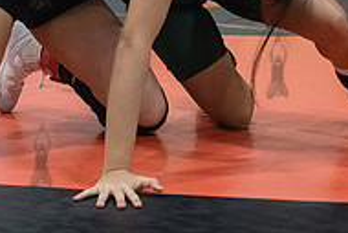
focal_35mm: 114
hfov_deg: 17.7
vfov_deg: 11.9
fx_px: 1103
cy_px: -23
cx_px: 40
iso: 8000
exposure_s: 1/400
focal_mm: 35
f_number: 4
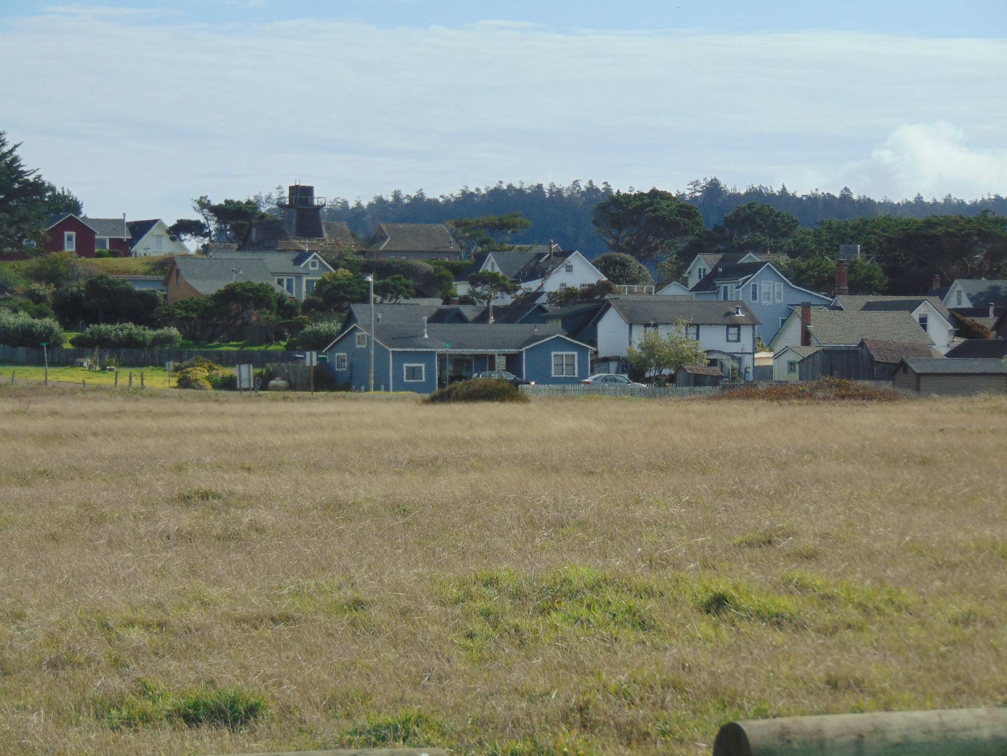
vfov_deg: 9.1
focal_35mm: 164
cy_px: 378
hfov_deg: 12.0
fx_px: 4771
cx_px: 504
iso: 80
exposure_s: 1/1000
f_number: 4
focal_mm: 29.5
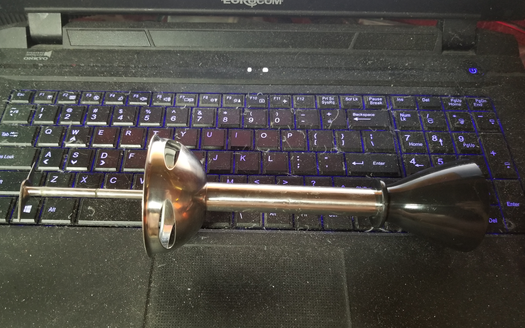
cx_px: 260
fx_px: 401
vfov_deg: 44.5
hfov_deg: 66.5
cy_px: 177
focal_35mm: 28
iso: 250
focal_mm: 4.25
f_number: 1.7
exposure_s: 1/10
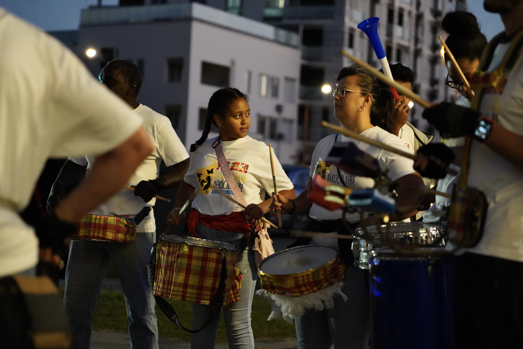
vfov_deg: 13.0
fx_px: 1525
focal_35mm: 105
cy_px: 174
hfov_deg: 19.5
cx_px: 262
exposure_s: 1/160
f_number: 4
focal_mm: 105
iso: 12800
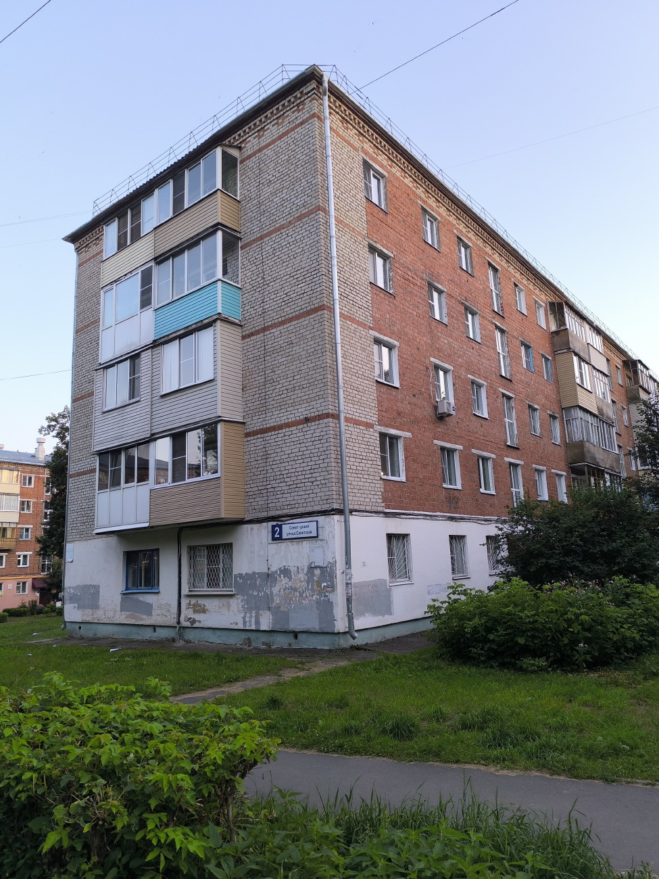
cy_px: 440
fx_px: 584
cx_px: 330
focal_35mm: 23
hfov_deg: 58.9
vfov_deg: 73.9
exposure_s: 1/100
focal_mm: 6.14
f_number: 1.65
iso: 250
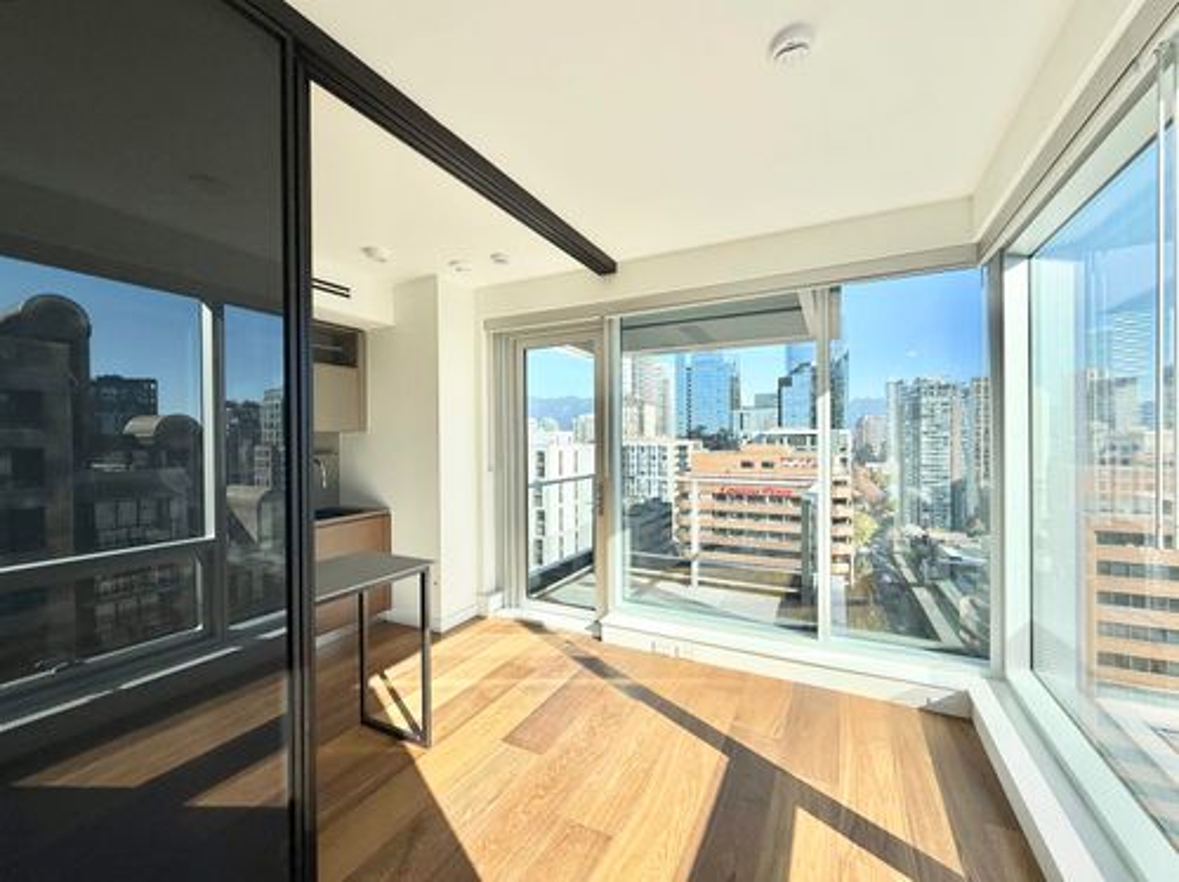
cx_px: 590
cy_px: 441
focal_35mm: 14
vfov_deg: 85.6
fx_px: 476
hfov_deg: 102.1
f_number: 2.2
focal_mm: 2.22
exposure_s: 1/942
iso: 50
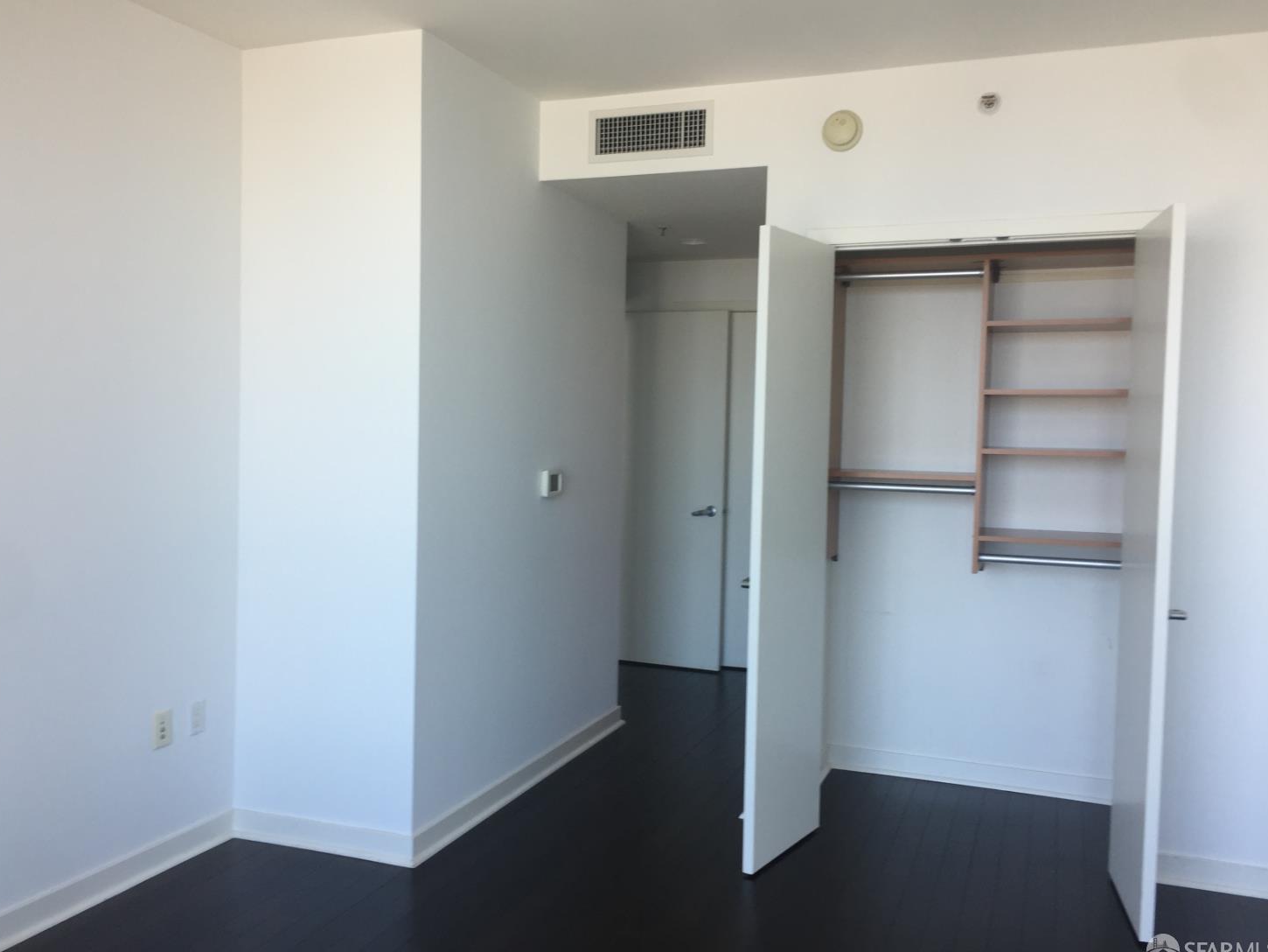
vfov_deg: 46.8
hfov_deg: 60.0
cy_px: 478
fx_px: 1099
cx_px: 629
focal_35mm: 30
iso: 32
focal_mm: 4.15
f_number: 2.2
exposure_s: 1/60
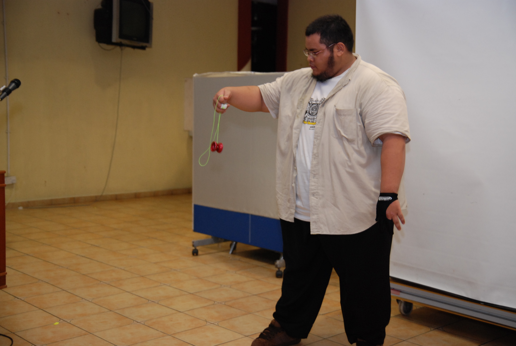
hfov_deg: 41.0
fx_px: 689
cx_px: 258
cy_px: 173
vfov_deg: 28.2
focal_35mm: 48
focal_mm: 32
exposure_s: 1/80
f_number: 2.8
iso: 500
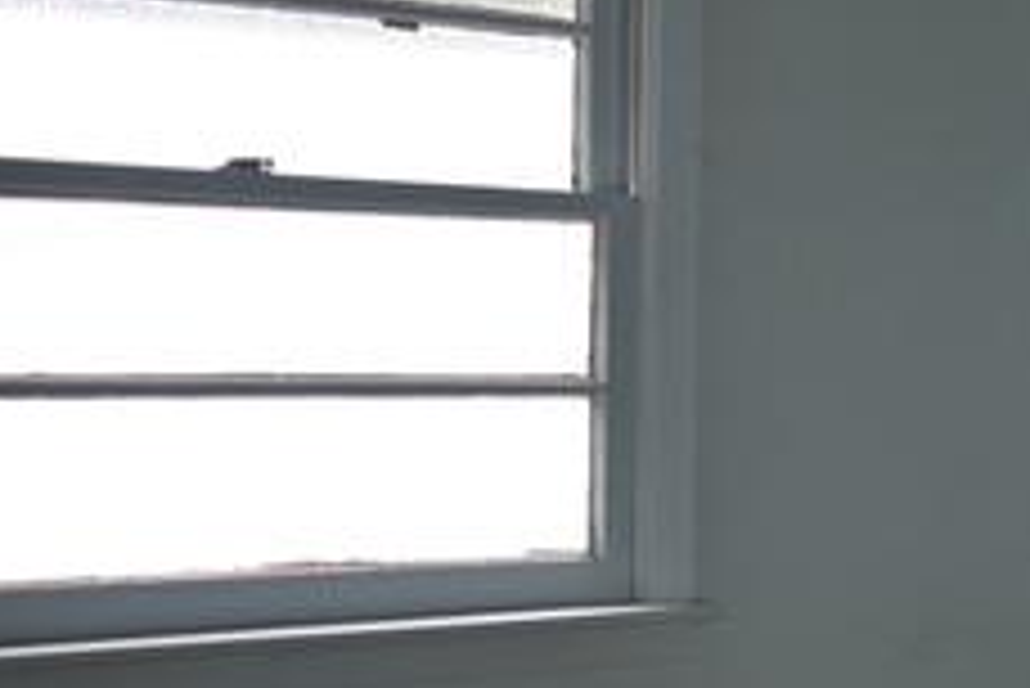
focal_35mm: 84
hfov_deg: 21.3
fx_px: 2405
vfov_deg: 16.2
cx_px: 1421
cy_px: 553
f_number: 3.8
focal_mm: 20
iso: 800
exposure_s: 1/125
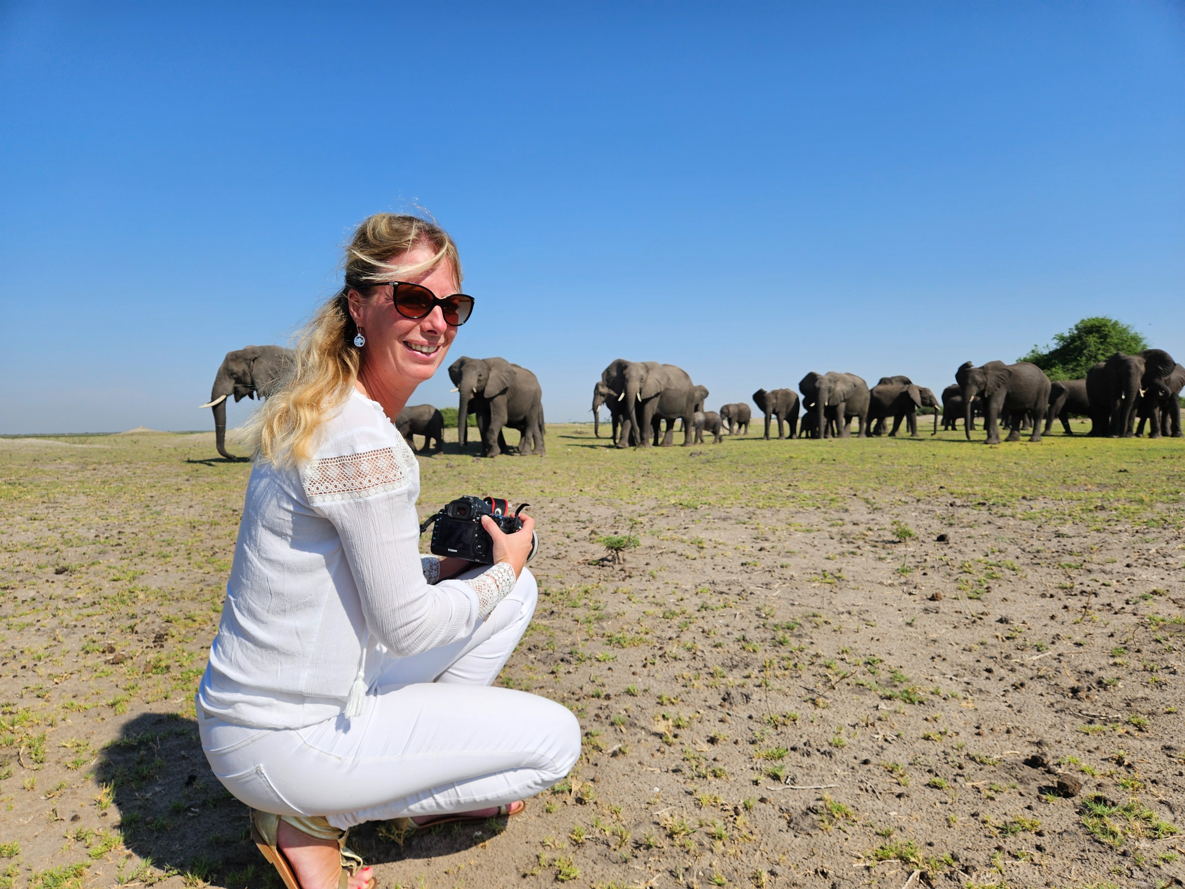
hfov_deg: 73.9
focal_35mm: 23
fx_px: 787
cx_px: 592
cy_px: 444
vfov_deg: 58.9
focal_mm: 5.4
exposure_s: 1/2723
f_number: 1.8
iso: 25
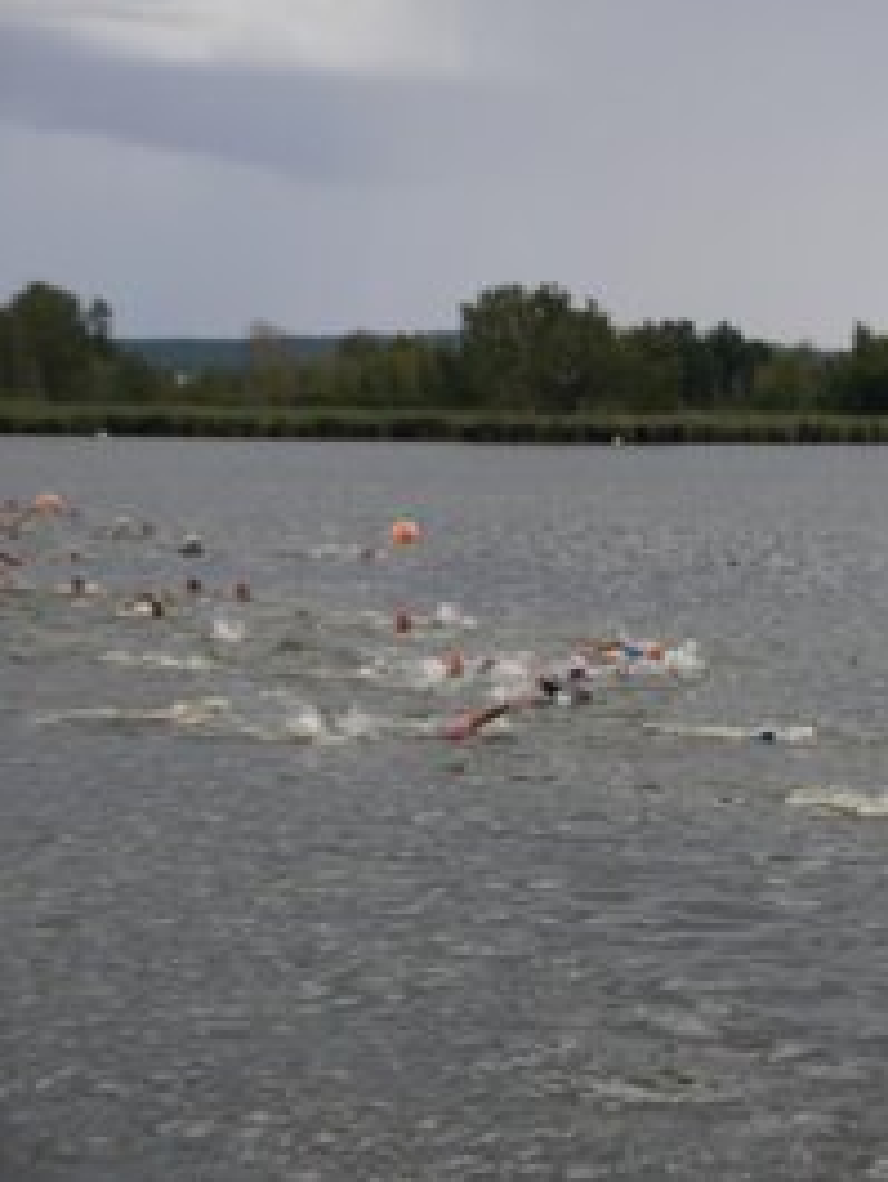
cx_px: 785
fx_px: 3725
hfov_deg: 13.5
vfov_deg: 18.0
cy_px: 591
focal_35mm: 109
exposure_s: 1/160
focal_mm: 50
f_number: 4.5
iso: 160
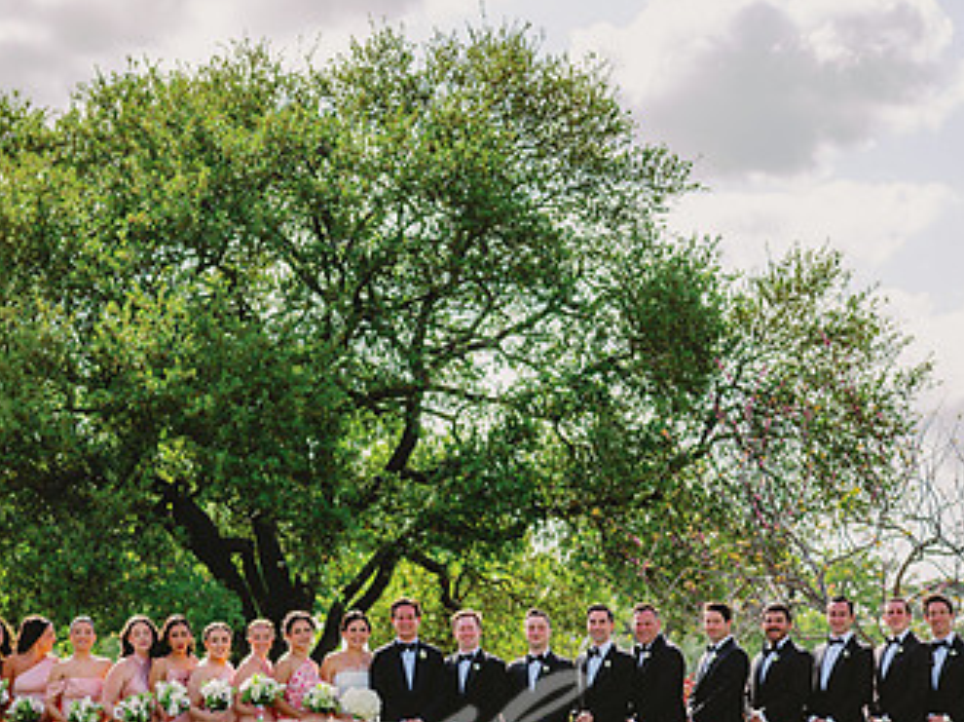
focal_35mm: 126
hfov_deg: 15.6
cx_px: 414
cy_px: 485
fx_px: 3506
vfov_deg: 11.7
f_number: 2.8
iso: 200
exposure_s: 1/2500
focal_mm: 70
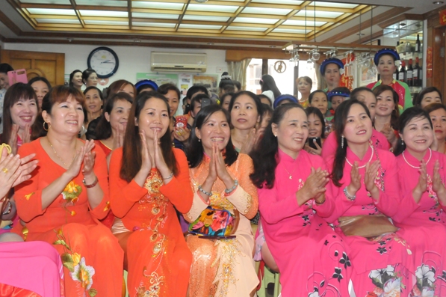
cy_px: 158
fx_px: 557
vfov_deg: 29.8
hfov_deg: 43.6
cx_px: 227
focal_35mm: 45
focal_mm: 28
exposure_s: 1/60
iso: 3200
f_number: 8
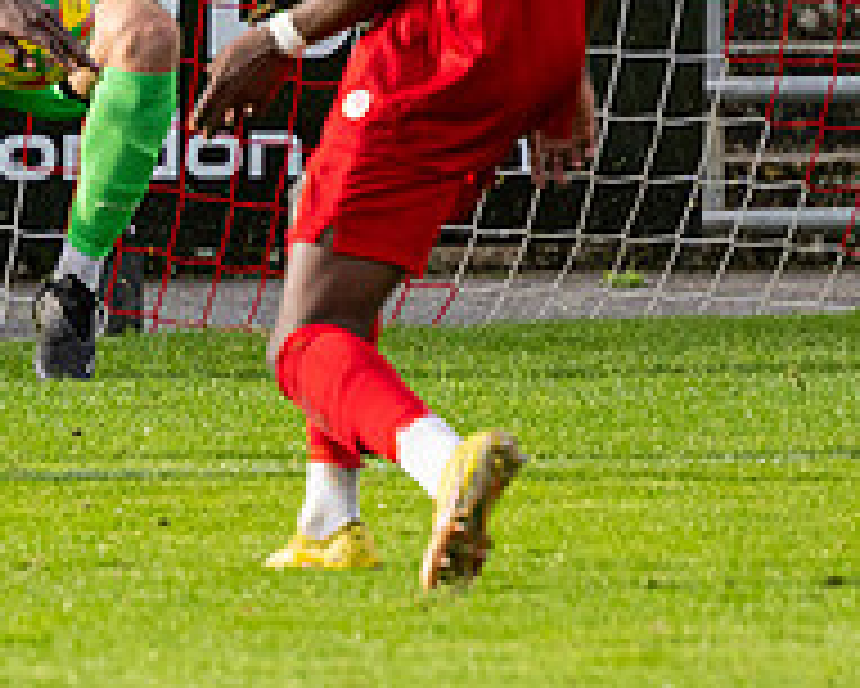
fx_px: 28802
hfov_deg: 1.7
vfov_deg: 1.4
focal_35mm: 1131
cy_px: 673
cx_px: -382
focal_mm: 190
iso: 400
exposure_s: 1/2500
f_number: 4
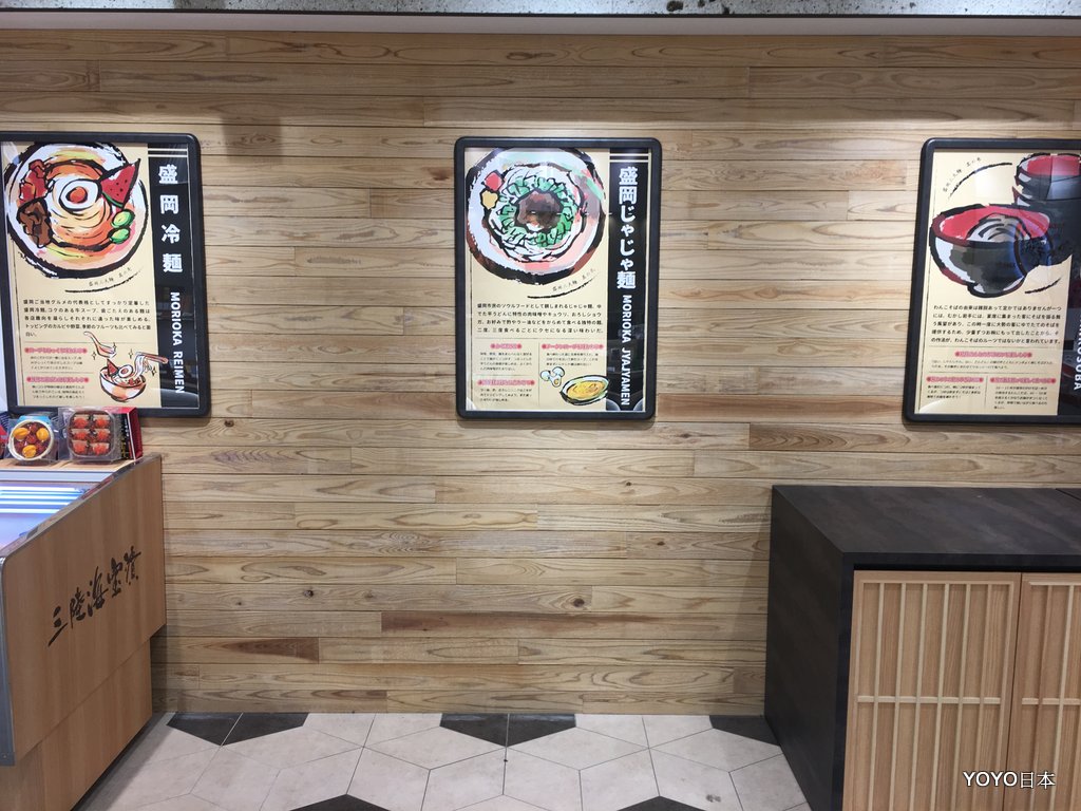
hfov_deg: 61.7
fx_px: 906
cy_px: 406
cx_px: 540
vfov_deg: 48.2
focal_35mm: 29
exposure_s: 1/60
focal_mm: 4.15
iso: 32
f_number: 2.2
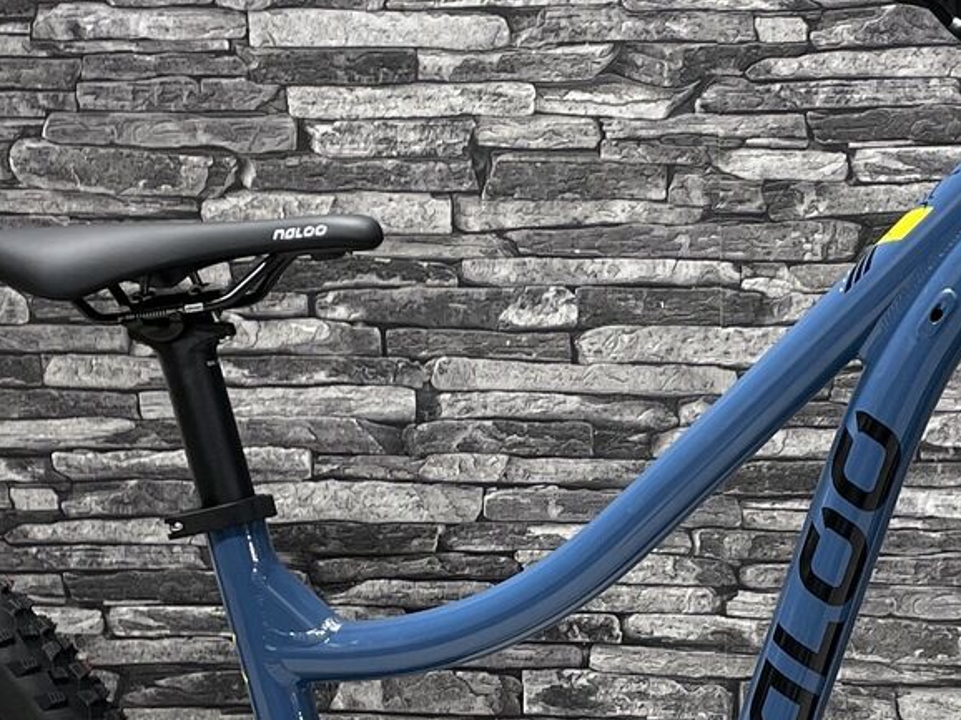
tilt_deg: -13.4
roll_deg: +1.4
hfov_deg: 21.6
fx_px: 2498
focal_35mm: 90
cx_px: 728
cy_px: 624
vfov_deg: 16.2
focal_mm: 4.2
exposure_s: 1/50
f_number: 1.6
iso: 64
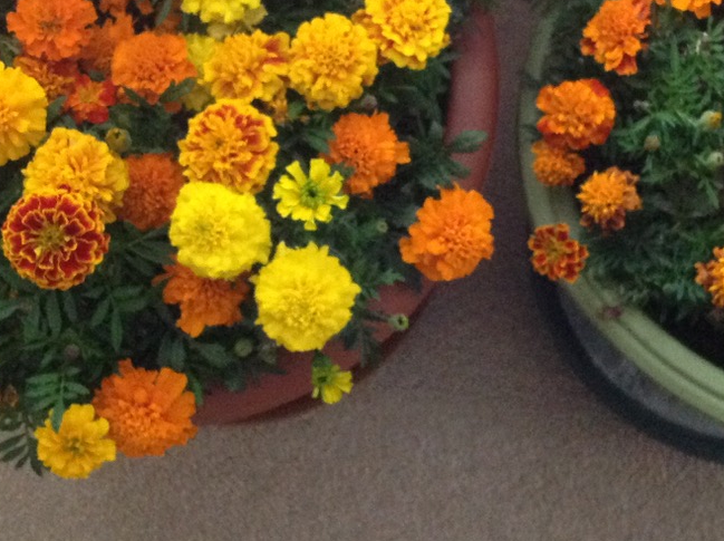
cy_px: 186
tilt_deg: -74.8
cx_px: 412
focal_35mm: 69
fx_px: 1441
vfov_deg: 21.2
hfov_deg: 28.2
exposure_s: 1/15
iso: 640
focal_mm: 4.28
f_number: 2.4
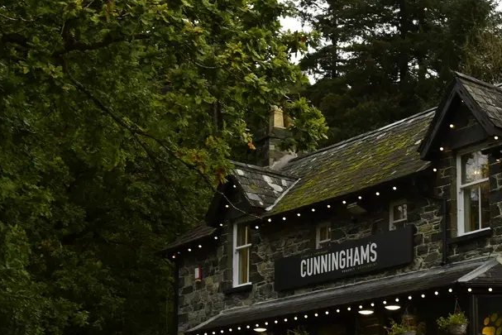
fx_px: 1046
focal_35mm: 75
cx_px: 440
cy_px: 298
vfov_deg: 17.9
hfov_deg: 26.2
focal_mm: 38
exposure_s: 1/250
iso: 2500
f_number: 11
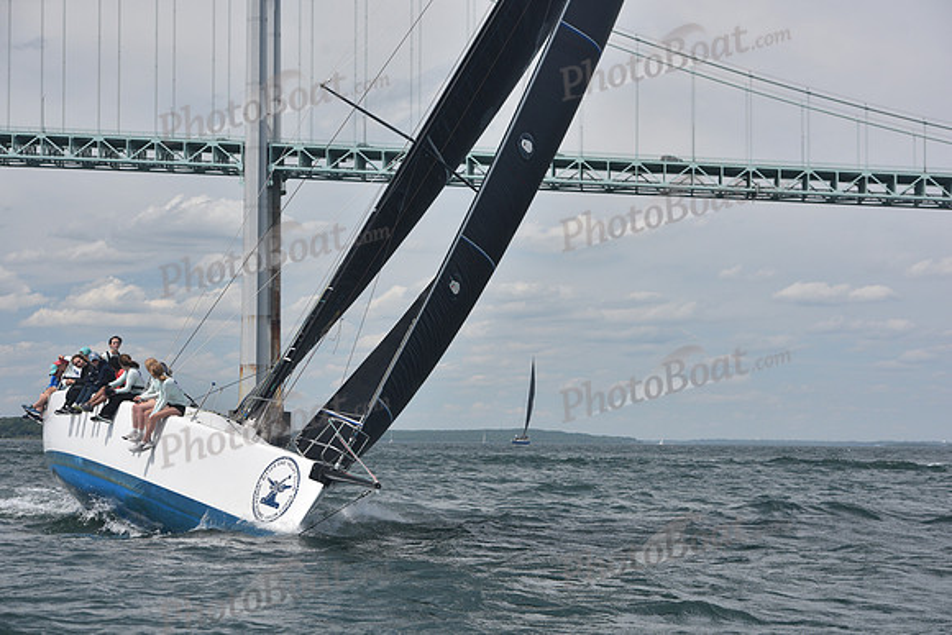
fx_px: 2513
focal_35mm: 95
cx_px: 476
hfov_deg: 21.5
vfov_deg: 14.4
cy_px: 318
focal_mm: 95
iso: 320
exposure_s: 1/800
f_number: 6.3
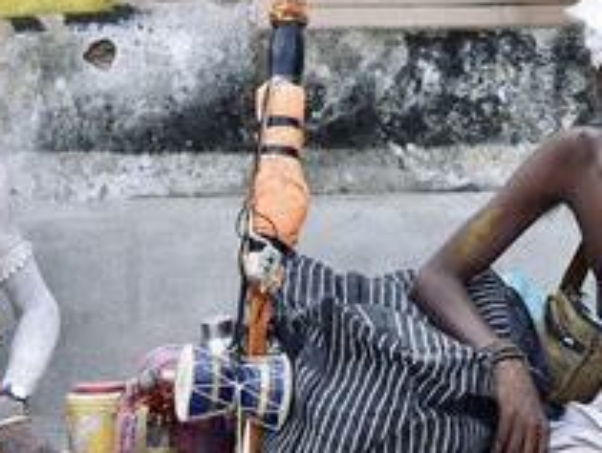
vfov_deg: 8.4
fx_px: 3099
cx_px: 363
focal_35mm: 178
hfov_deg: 11.1
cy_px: 324
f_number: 5.6
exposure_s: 1/200
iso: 400
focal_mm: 65
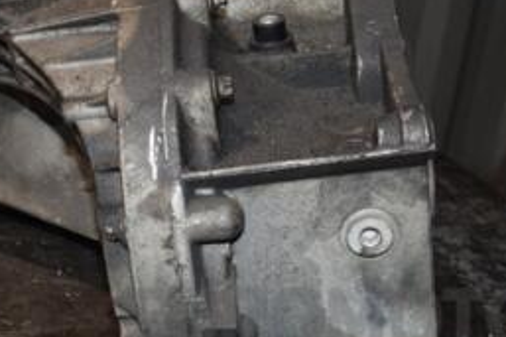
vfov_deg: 17.5
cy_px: 55
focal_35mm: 77
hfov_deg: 25.8
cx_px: 87
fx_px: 1082
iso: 800
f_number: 5
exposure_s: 1/60
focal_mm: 22
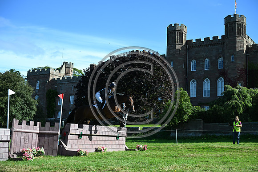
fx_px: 387
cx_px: 129
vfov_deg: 25.1
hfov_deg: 36.9
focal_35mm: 54
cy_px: 86
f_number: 4
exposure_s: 1/1250
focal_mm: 54
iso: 220
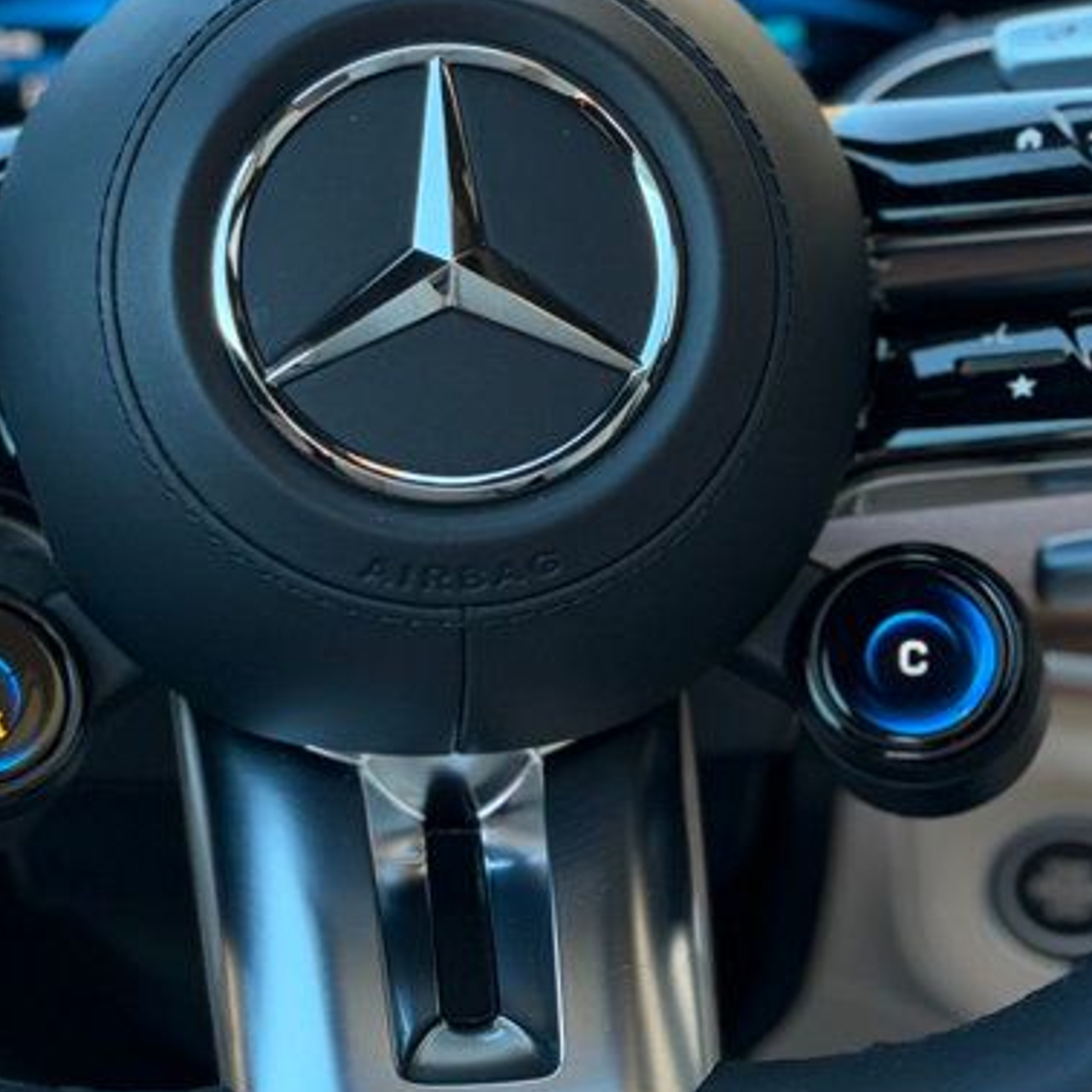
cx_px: 416
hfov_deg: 15.1
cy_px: 292
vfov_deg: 15.1
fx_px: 4104
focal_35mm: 115
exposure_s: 1/103
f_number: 1.78
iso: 100
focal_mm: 6.76
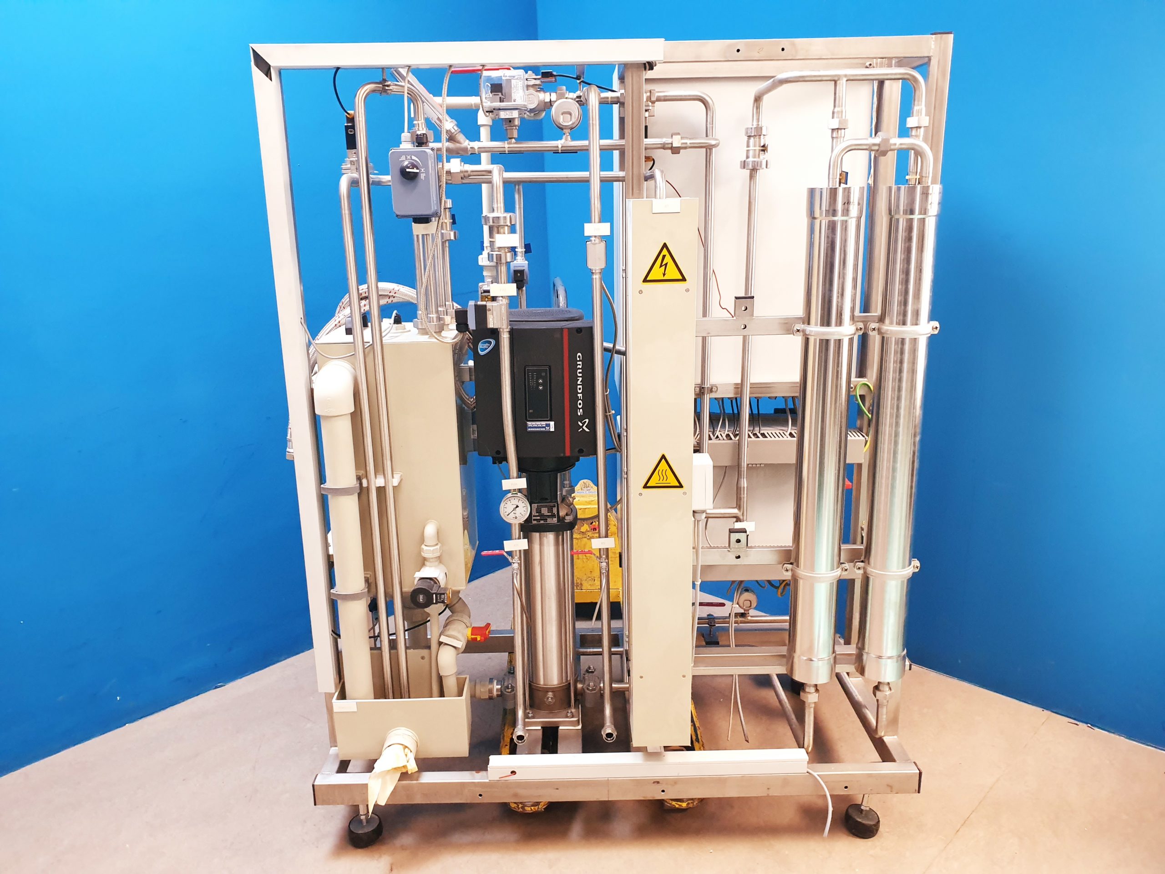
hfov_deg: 67.3
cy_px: 437
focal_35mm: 26
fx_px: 875
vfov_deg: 53.1
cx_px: 582
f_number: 2.4
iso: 320
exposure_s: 1/33
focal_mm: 4.3
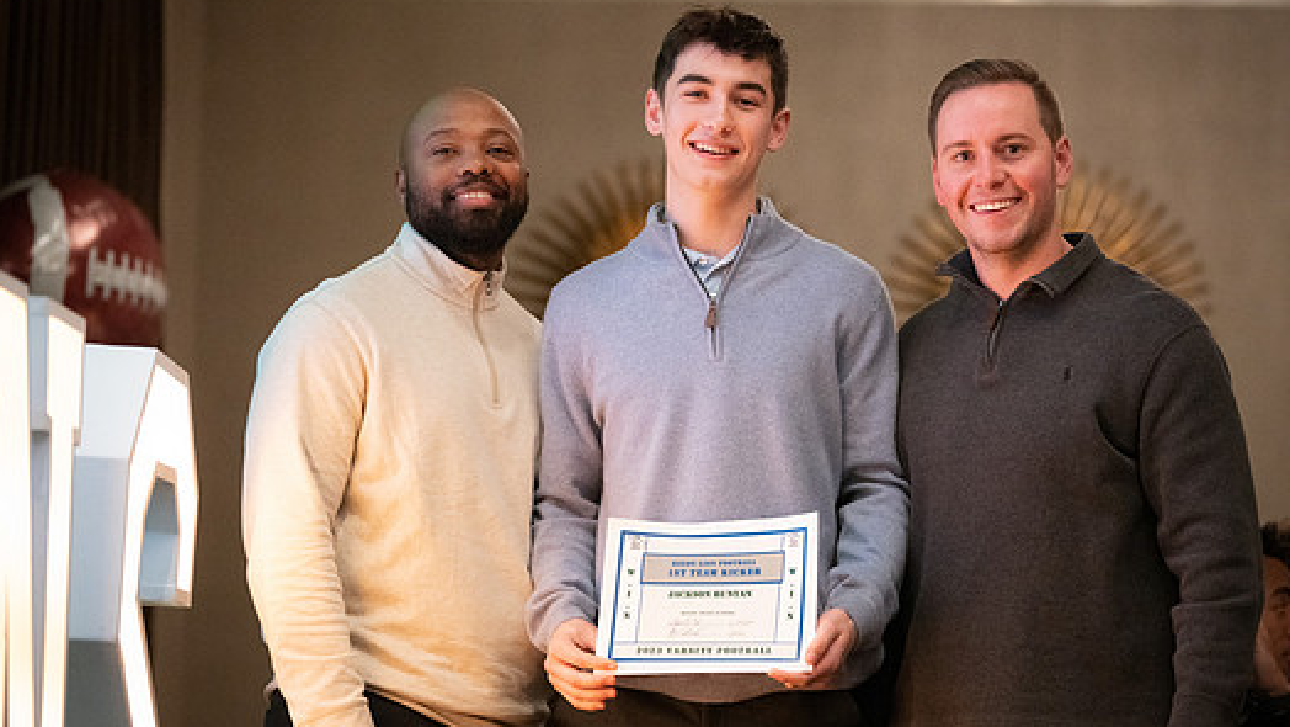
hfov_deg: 18.5
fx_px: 3969
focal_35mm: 116
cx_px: 704
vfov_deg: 10.5
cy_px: 381
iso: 12800
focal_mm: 100
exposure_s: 1/320
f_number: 2.8
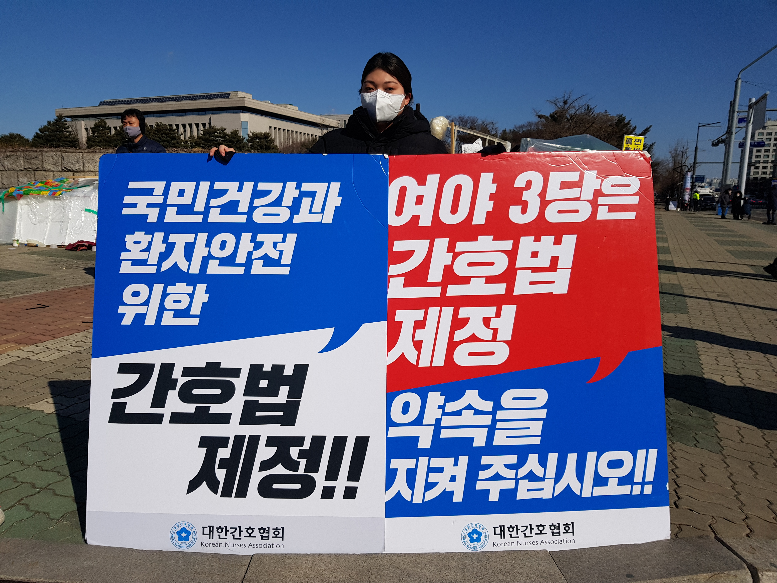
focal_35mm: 26
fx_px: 584
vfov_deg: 53.1
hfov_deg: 67.3
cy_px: 292
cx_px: 388
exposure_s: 1/6336
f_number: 1.7
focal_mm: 4.2
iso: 40
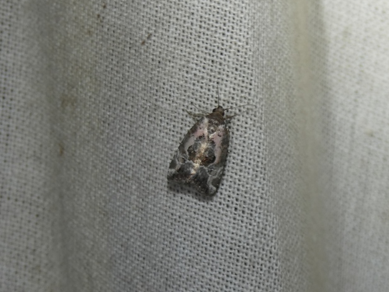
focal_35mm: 139
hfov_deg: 14.2
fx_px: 1563
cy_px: 143
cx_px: 195
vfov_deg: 10.7
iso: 80
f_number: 4.9
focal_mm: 18.3
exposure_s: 1/60
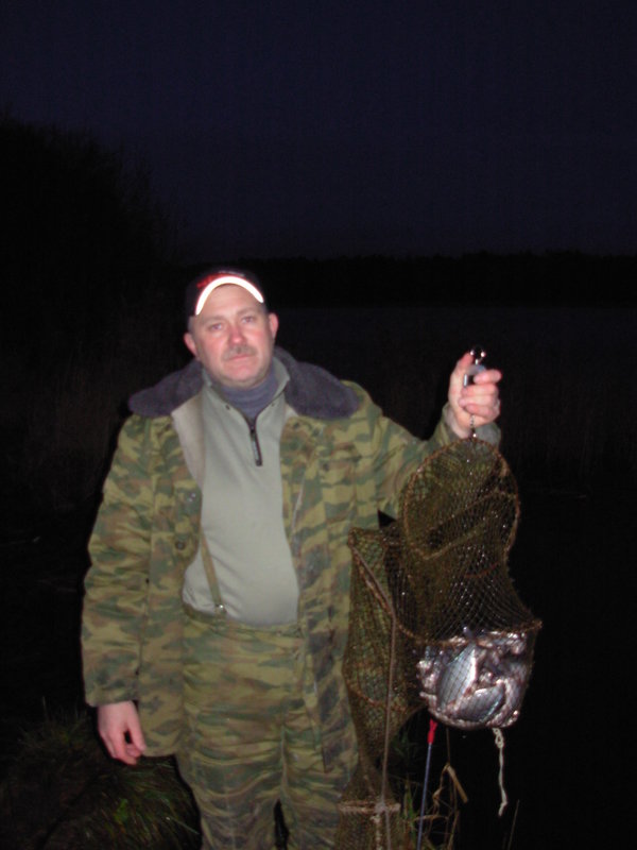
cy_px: 425
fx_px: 932
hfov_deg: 37.7
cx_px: 318
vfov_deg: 49.0
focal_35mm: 38
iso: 97
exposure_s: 1/62.2
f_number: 2.9
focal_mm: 6.3
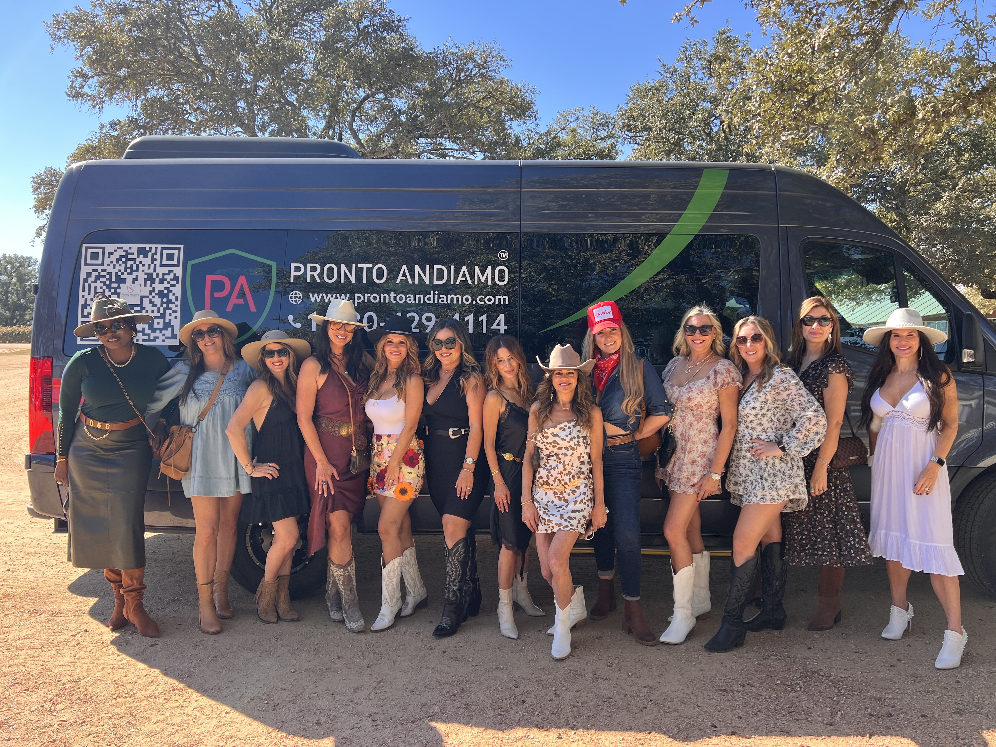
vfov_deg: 53.1
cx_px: 498
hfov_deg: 67.3
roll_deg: +0.7
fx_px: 748
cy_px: 374
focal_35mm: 26
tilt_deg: -4.6
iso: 50
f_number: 1.5
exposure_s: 1/738
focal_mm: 5.7
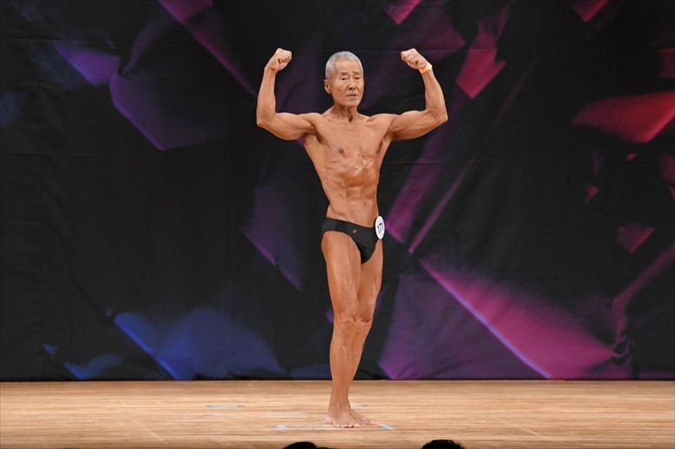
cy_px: 224
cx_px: 338
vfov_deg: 5.1
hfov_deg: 7.6
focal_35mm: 270
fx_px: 5060
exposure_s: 1/400
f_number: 5.6
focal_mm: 180
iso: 3200
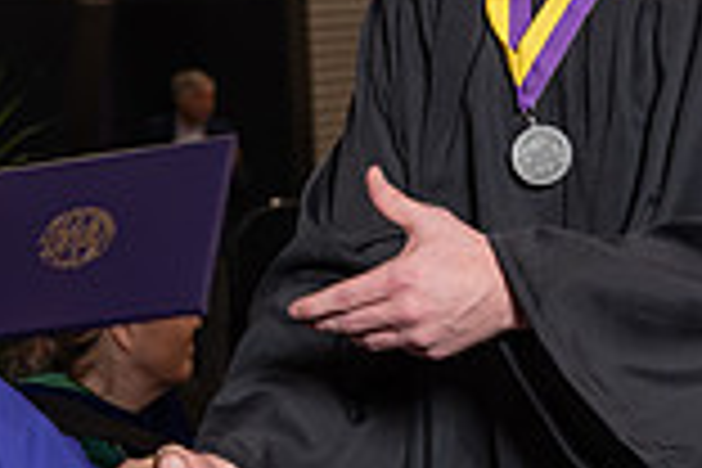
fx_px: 5089
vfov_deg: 5.3
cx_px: 180
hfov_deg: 7.9
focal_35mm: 261
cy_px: 11
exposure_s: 1/200
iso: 1000
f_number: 5
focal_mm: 70
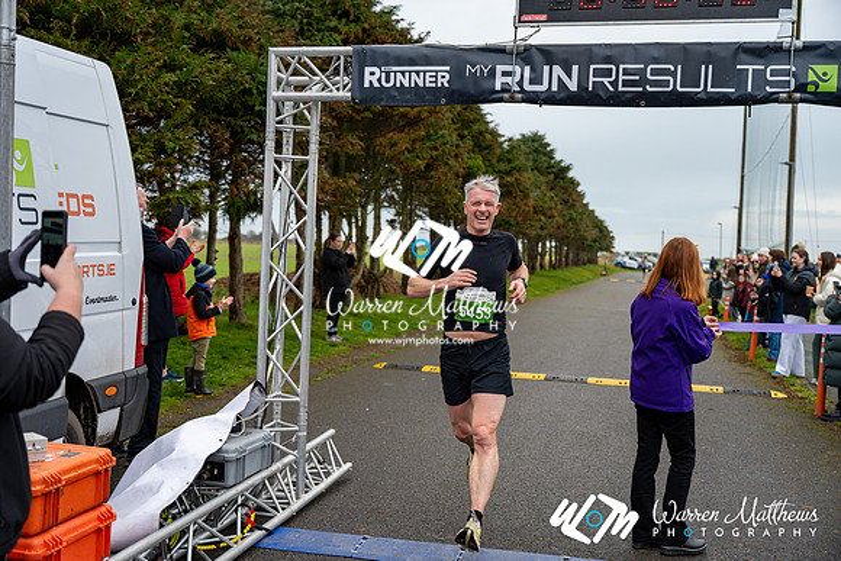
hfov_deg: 49.5
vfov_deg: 34.2
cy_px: 280
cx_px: 420
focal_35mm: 39
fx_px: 911
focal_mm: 39
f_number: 2.8
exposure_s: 1/1250
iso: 280
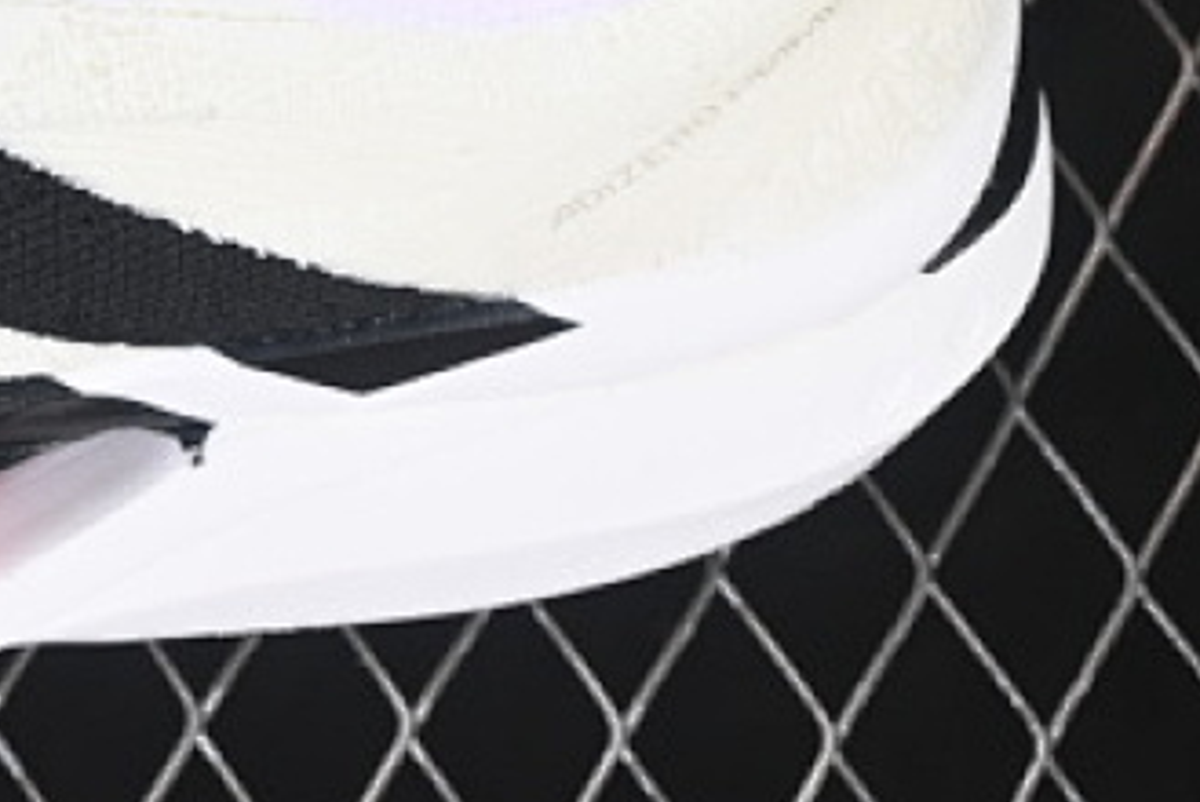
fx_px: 8207
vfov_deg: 5.6
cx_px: -270
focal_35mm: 246
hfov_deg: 8.3
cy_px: -182
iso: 160
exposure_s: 1/80
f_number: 7.1
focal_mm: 50
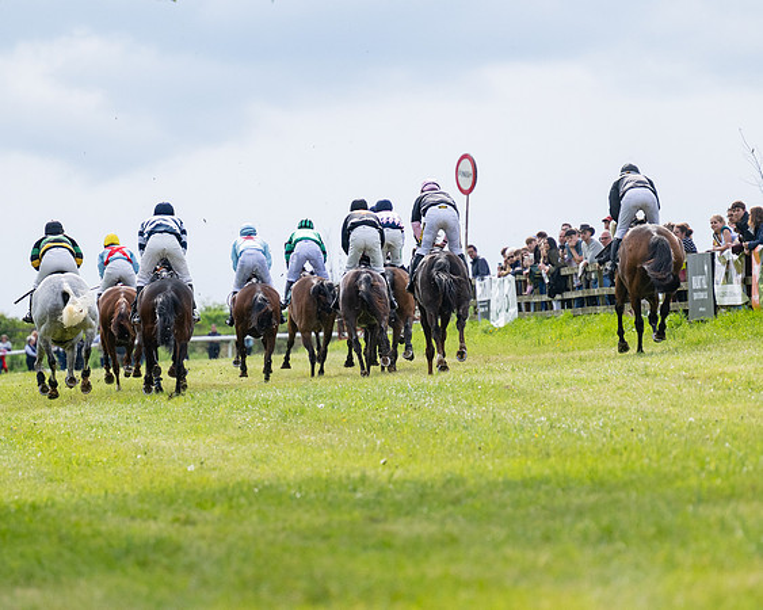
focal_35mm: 389
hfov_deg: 5.0
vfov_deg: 4.0
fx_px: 8775
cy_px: 305
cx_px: 333
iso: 400
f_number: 4
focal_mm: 230
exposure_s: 1/4000
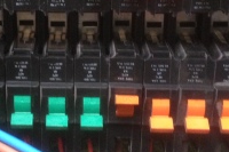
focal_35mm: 88
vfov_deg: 15.2
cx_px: 47
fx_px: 559
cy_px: 1
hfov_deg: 22.8
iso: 320
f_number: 2.4
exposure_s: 1/20
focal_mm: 4.12
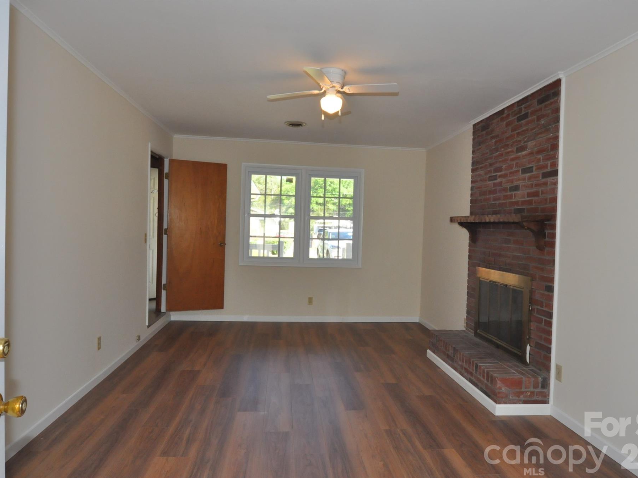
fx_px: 424
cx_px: 334
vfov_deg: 58.9
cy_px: 240
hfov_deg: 73.9
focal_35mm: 23
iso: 1250
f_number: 6.3
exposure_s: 1/60
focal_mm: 14
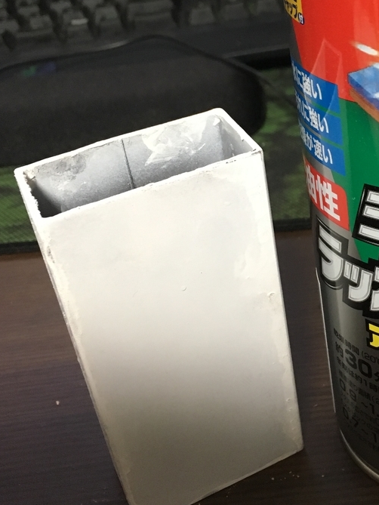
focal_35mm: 52
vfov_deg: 36.6
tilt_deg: -33.2
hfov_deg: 27.2
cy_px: 196
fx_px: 759
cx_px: 328
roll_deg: +5.9
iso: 200
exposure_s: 1/20
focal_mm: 4.15
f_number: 2.2
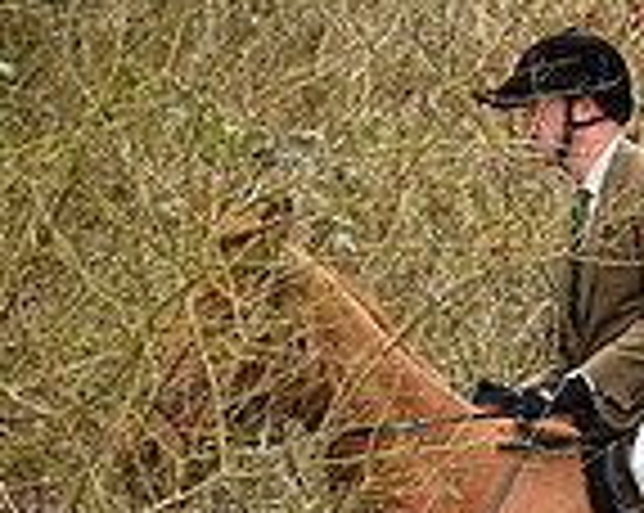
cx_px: 1157
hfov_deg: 2.5
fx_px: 14504
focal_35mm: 762
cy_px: 536
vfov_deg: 2.0
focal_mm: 200
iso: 1100
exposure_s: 1/1250
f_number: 4.5
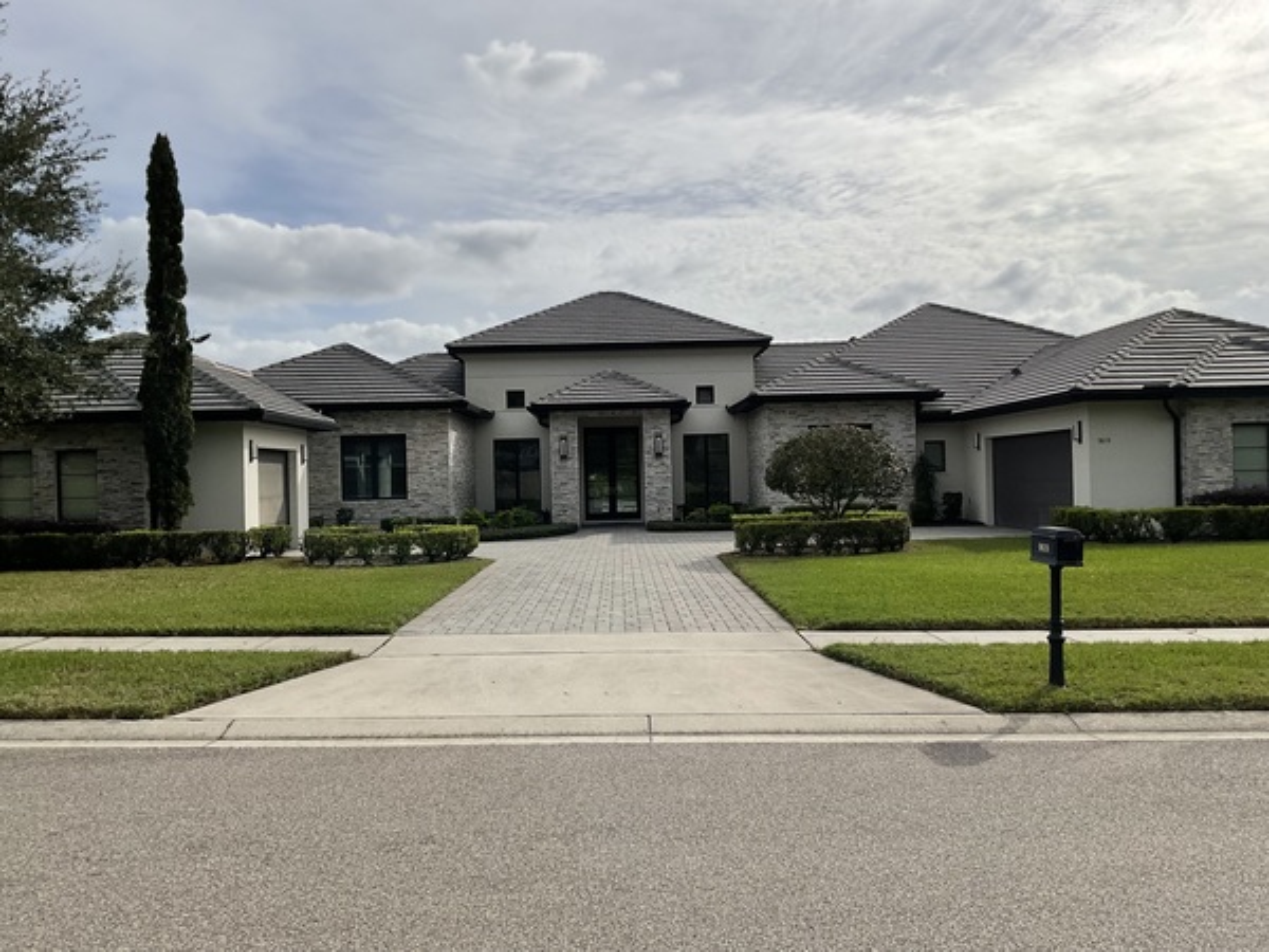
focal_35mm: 29
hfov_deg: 61.7
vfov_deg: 48.2
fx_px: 1063
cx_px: 634
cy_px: 476
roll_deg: +1.1
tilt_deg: -0.2
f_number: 1.8
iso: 16
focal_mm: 3
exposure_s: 1/5263
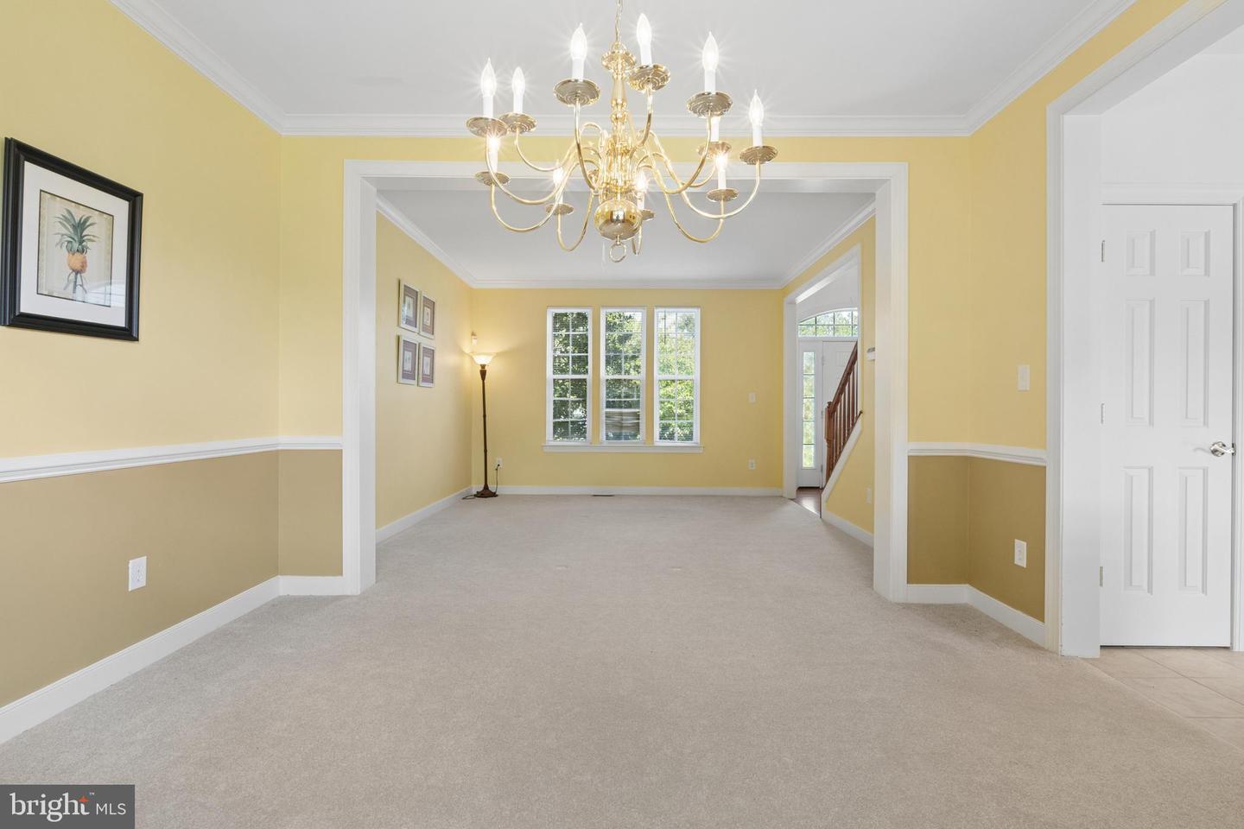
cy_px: 414
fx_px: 570
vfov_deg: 72.1
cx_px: 622
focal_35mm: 16
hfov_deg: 95.0
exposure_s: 1/40
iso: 400
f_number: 8
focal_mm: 11
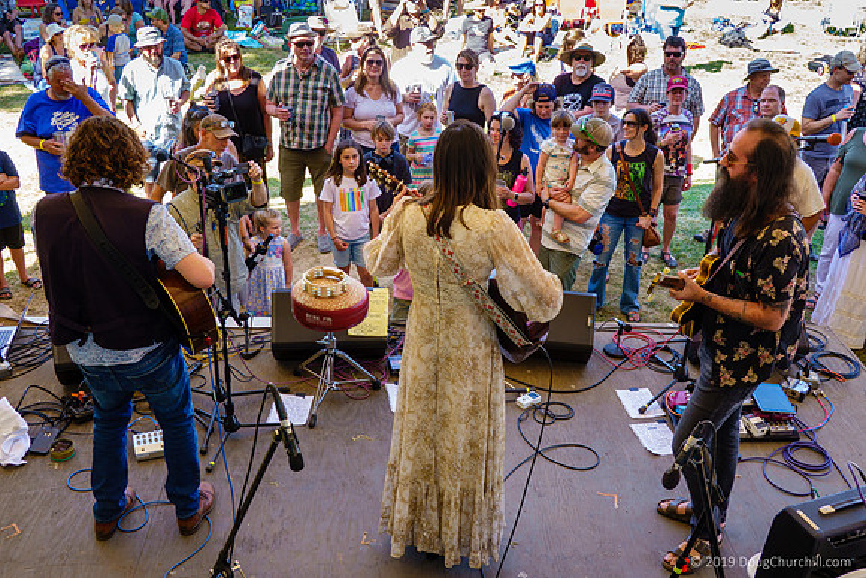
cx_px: 433
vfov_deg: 35.1
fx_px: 914
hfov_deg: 50.7
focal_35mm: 38
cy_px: 289
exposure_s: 1/50
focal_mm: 14.12
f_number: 4.5
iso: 125
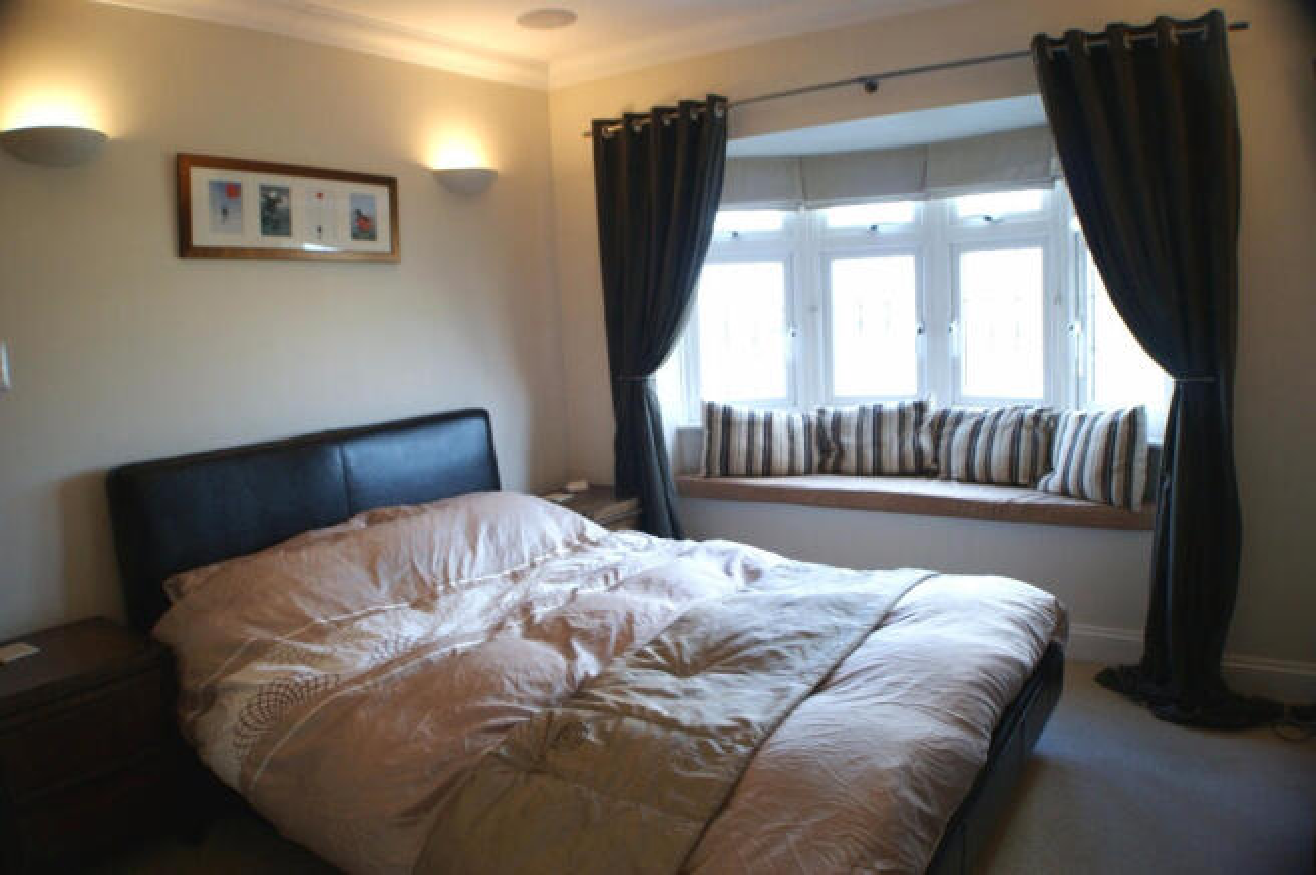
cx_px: 658
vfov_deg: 43.5
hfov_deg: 62.0
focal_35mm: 30
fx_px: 1096
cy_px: 438
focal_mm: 20
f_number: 3.5
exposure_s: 1/30
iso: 200
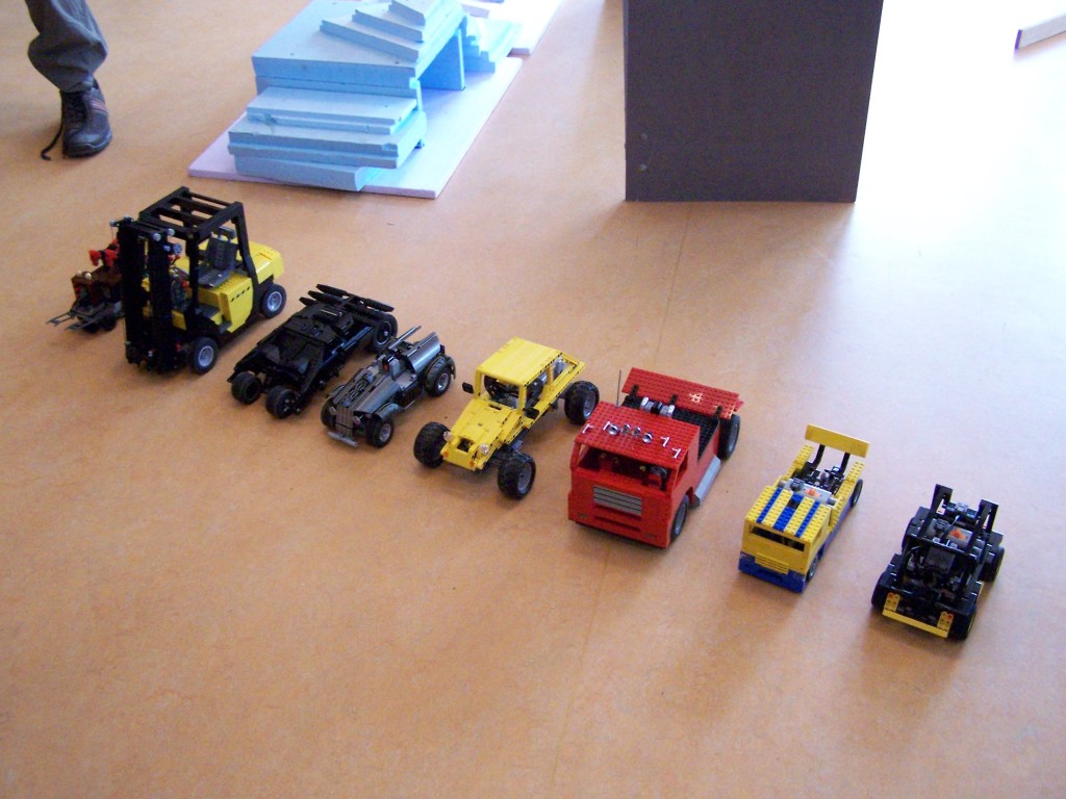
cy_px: 400
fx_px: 1170
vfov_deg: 37.7
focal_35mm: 38
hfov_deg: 49.0
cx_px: 533
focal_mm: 6.3
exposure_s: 1/180
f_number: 2.8
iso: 400
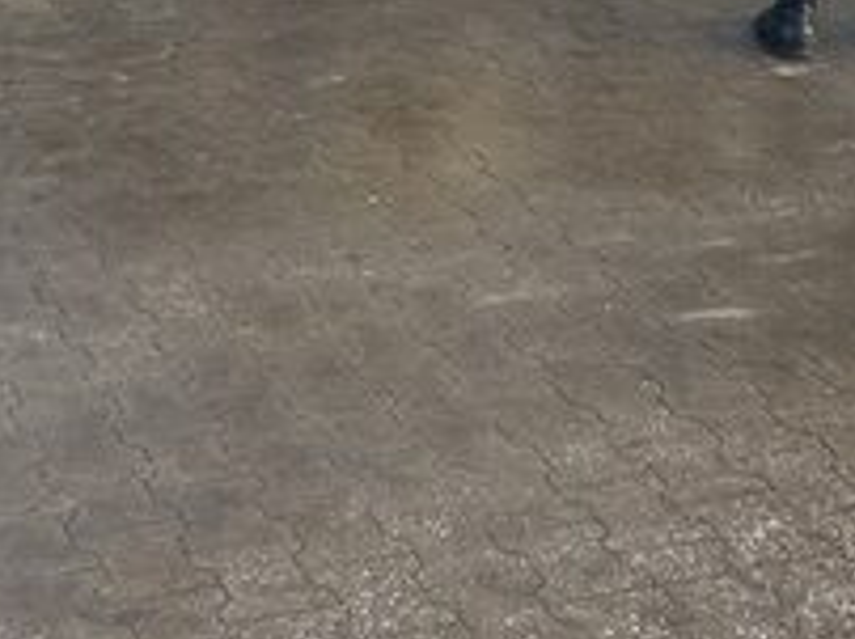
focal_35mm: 103
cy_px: -516
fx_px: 2541
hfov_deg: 19.1
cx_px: 364
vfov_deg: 13.0
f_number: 1.5
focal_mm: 5.7
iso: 50
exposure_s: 1/700
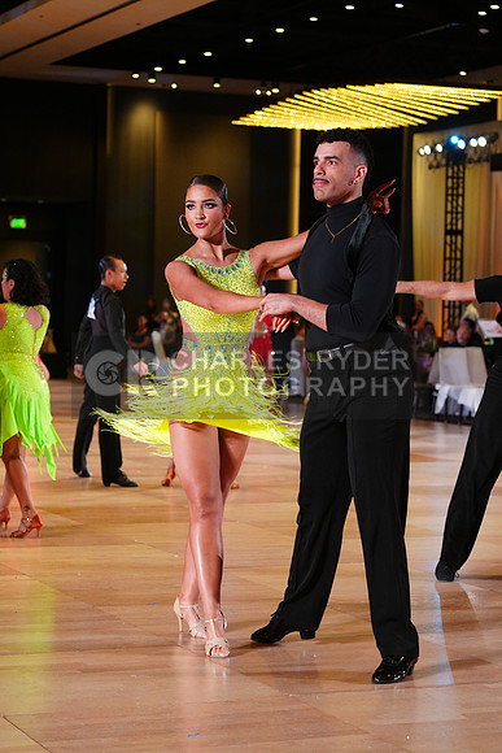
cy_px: 376
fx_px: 1714
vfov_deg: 24.8
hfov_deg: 16.7
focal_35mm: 82
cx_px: 251
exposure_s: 1/400
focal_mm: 82
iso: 2500
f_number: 4
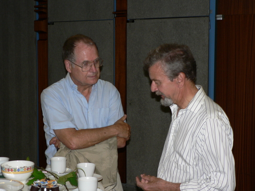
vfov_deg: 22.6
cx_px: 128
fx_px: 479
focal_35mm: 65
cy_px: 96
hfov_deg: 29.8
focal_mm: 10.9
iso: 150
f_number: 3.2
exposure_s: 1/60
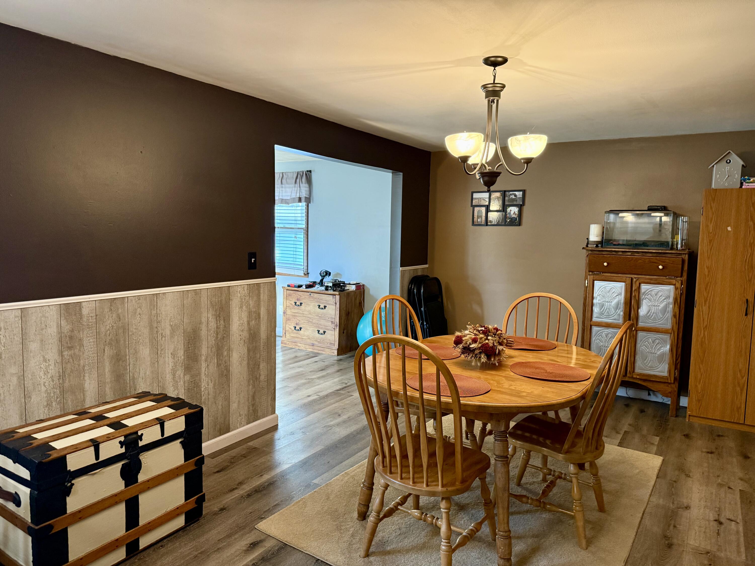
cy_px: 283
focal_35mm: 24
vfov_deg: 56.8
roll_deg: -1.3
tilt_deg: -6.2
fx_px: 523
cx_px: 378
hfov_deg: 71.6
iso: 400
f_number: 1.78
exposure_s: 1/60
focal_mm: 6.76
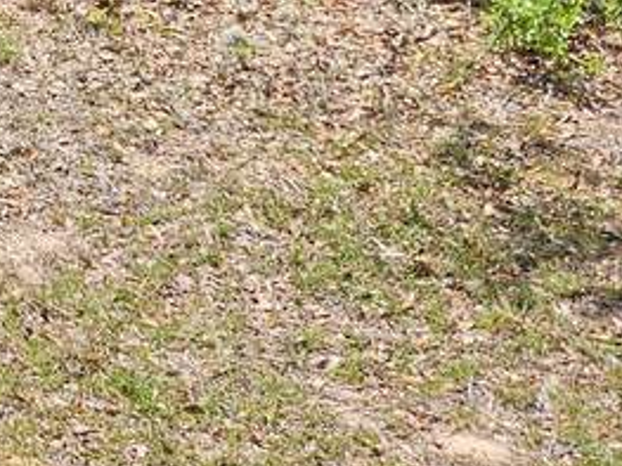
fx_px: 2012
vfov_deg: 11.7
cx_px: -303
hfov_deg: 16.1
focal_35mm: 112
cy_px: -494
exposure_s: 1/1425
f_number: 1.8
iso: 32
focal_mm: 5.4
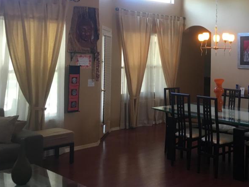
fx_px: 360
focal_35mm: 50
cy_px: 60
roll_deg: -0.7
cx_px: 202
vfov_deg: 28.9
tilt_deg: -1.9
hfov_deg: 36.8
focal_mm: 4.15
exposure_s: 1/30
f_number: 2.2
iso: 100
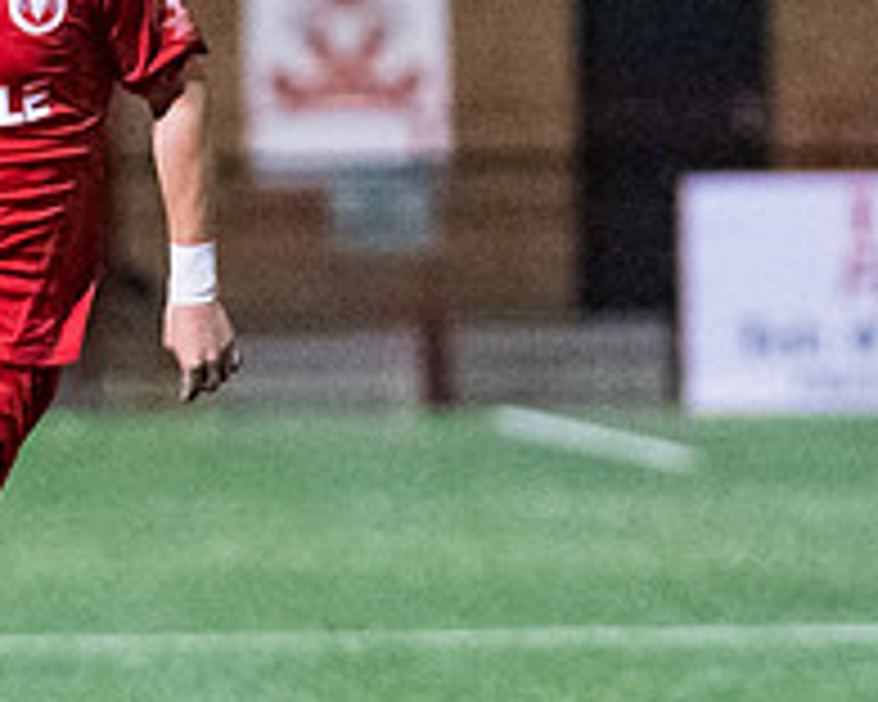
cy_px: 420
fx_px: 24140
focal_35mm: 929
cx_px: -97
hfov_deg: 2.1
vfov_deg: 1.7
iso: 6400
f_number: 2.8
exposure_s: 1/1000
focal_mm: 170
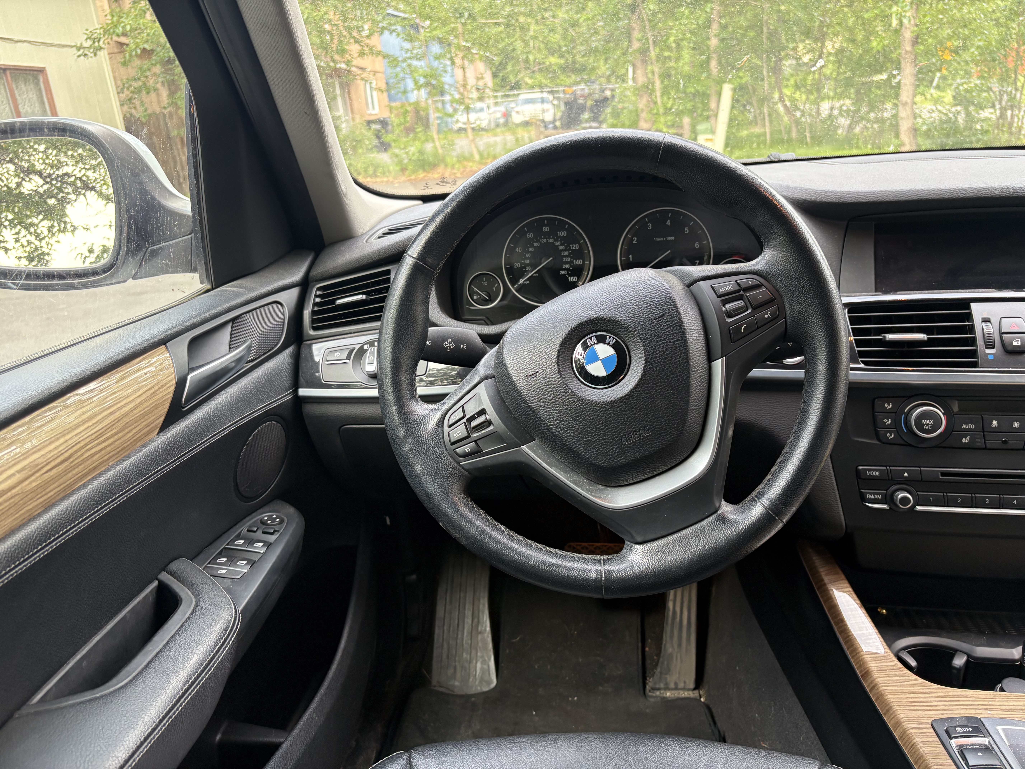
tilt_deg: -18.5
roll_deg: +5.8
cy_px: 384
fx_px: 770
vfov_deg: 53.1
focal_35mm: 26
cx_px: 512
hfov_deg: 67.3
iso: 125
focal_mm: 5.96
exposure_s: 1/77
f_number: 1.6
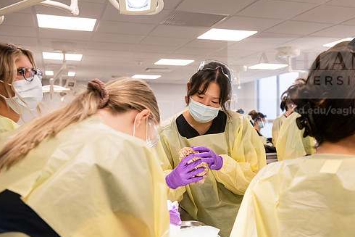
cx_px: 206
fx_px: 444
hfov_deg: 43.5
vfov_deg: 29.9
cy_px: 126
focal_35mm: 45
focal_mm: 38
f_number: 4.5
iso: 1250
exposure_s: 1/250
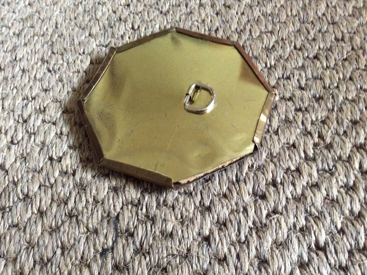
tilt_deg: -59.0
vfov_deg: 42.9
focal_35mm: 33
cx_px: 186
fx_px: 350
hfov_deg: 55.4
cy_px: 139
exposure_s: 1/17
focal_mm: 3.3
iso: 320
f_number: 2.4
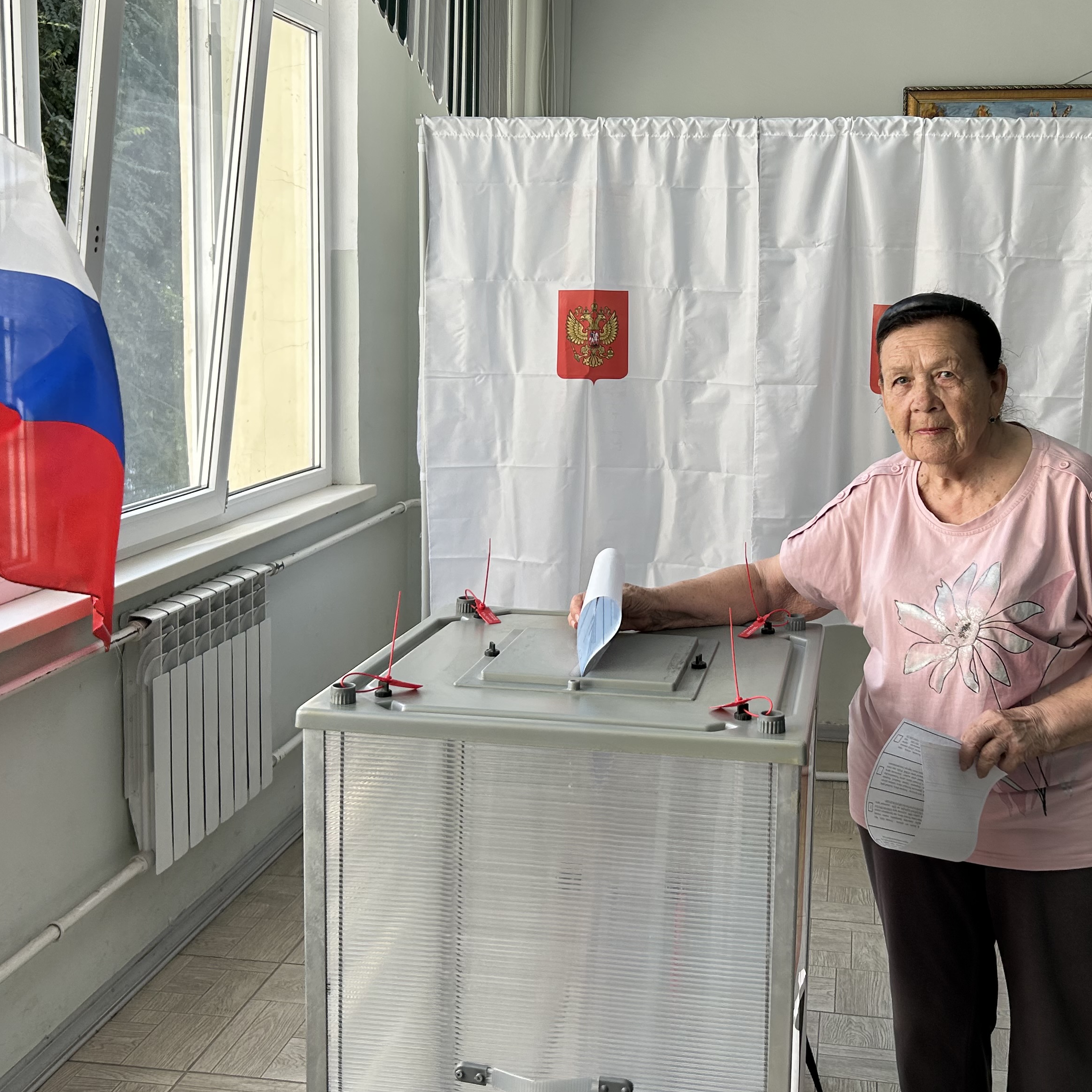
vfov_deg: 41.7
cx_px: 655
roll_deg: -0.4
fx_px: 1428
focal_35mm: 40
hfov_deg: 41.7
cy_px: 446
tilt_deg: -3.4
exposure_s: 1/650
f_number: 1.5
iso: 50
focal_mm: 5.7
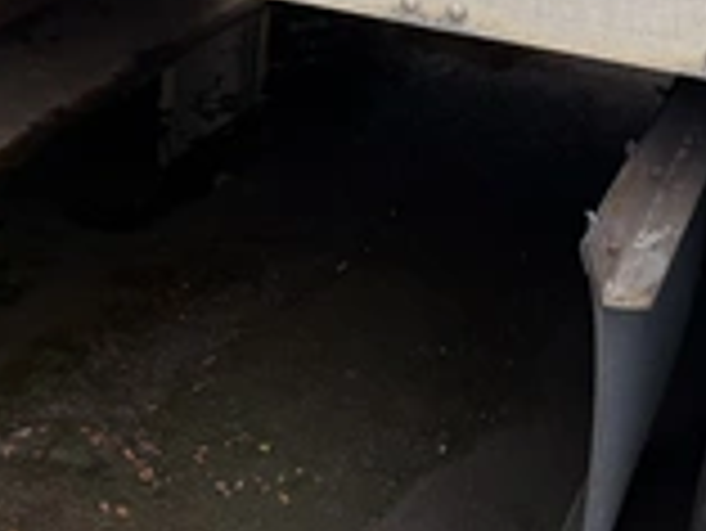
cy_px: -9
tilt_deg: -24.0
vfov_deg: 23.0
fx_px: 1245
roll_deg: -2.3
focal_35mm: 61
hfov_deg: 31.5
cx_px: 261
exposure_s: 1/637
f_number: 1.78
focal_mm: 6.76
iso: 80
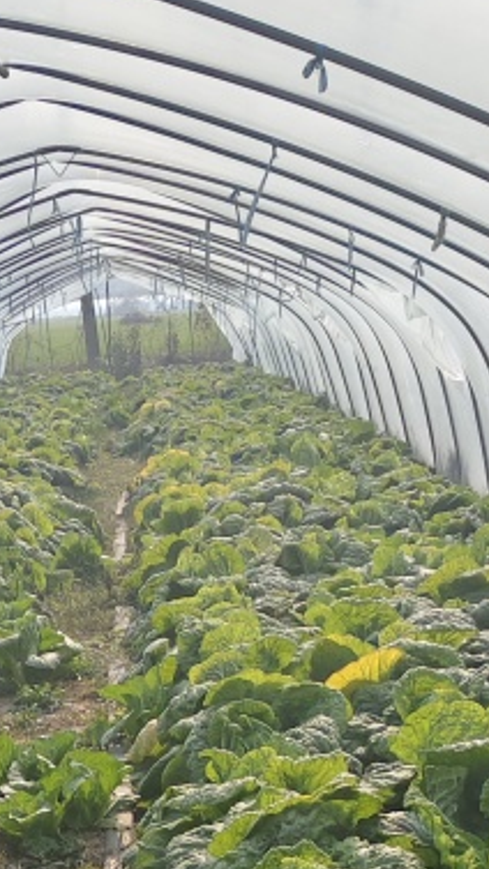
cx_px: 185
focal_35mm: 71
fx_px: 1637
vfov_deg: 26.4
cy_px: 1052
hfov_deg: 17.0
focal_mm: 5.56
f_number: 1.88
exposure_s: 1/2439
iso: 50
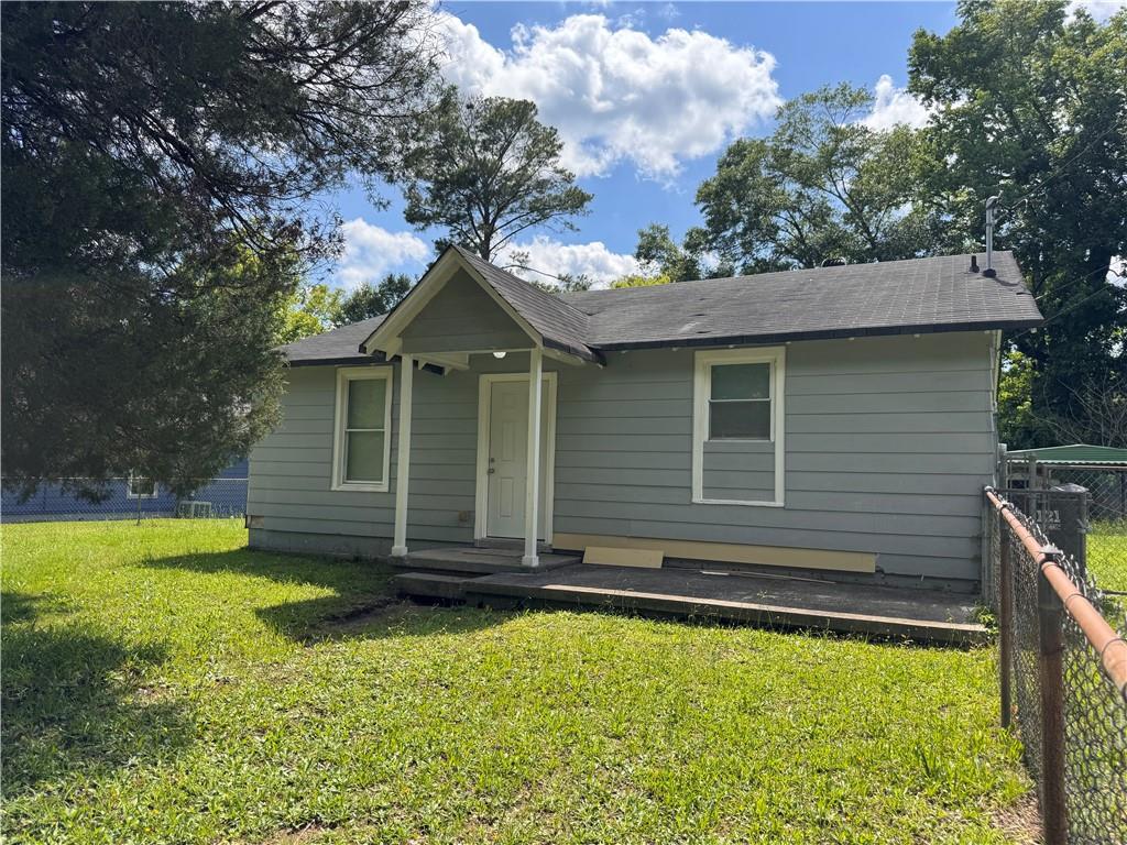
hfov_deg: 71.6
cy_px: 422
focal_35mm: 24
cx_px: 564
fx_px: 781
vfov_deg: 56.8
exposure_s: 1/2959
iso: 80
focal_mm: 6.76
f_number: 1.78
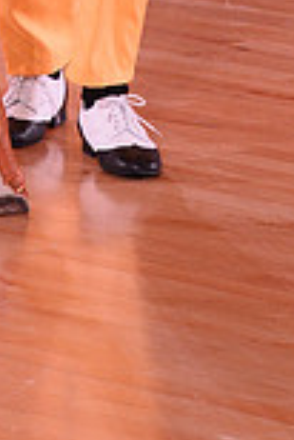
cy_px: -377
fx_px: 5316
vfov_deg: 4.7
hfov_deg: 3.2
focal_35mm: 435
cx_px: -124
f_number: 6.3
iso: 4000
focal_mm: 116
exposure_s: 1/250
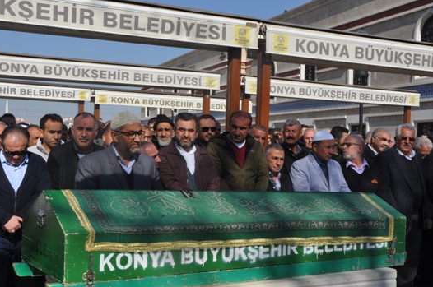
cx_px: 174
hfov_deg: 35.2
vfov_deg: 23.8
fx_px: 680
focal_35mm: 57
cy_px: 160
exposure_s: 1/400
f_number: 10
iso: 200
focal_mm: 31
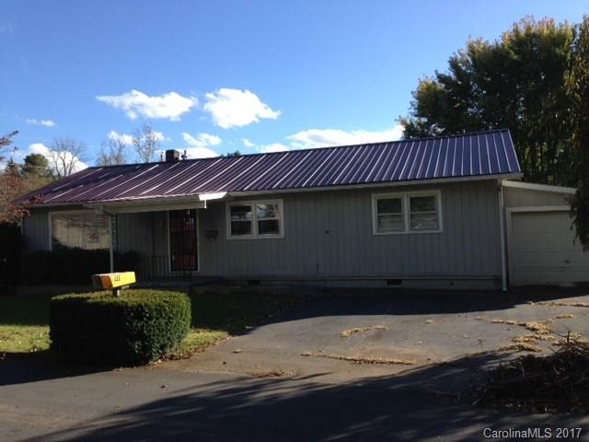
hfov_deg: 55.4
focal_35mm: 33
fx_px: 562
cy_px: 221
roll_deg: +1.8
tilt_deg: +1.7
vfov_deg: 42.9
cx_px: 294
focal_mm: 4.12
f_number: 2.4
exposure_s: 1/919
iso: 50
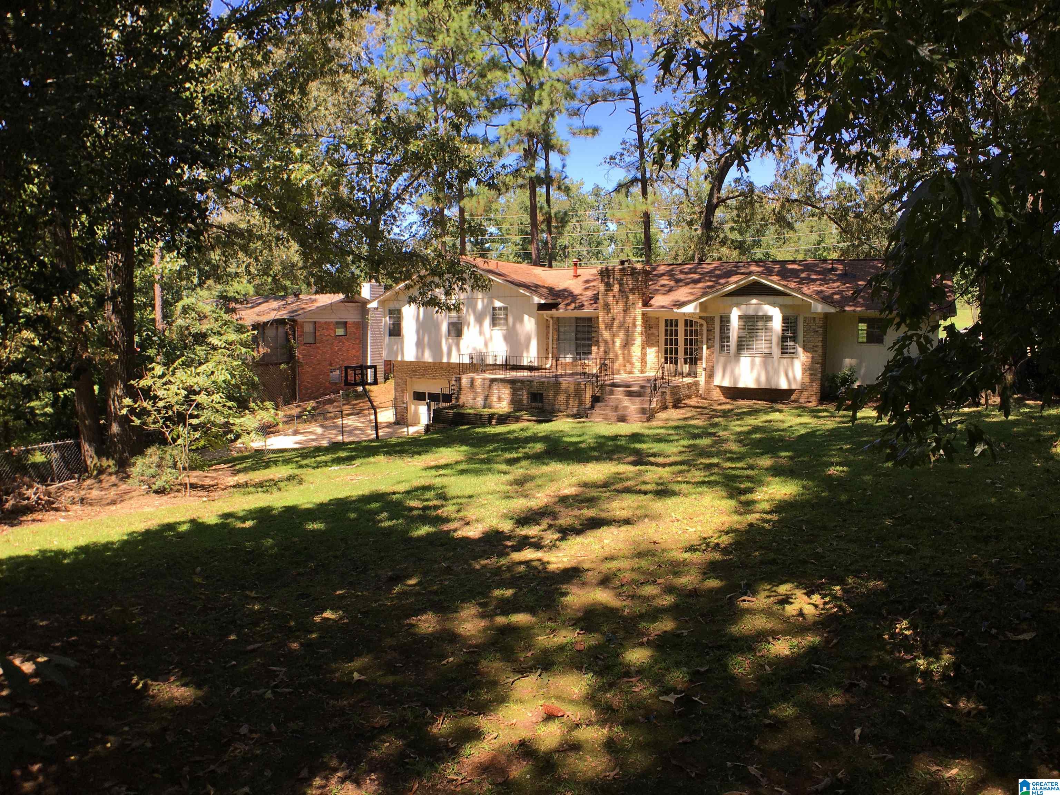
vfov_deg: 48.2
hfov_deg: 61.7
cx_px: 530
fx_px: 888
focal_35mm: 29
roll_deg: -0.2
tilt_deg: -5.8
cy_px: 398
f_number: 2.2
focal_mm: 4.15
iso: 25
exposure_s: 1/403
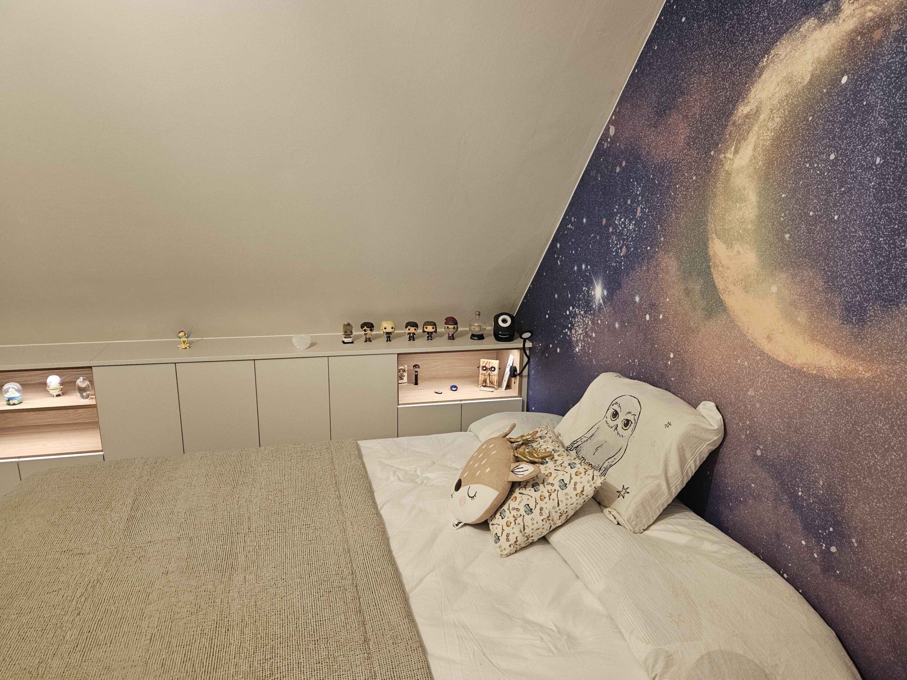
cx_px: 455
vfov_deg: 56.8
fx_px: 629
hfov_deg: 71.6
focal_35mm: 24
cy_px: 348
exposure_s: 1/31
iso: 320
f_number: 1.8
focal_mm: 5.4
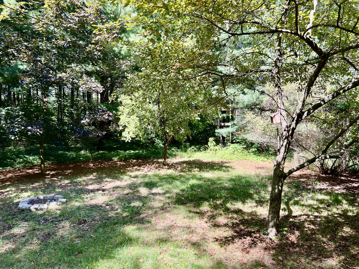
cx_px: 180
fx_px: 270
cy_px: 134
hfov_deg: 67.3
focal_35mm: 26
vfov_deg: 53.1
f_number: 1.5
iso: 50
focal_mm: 5.7
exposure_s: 1/374
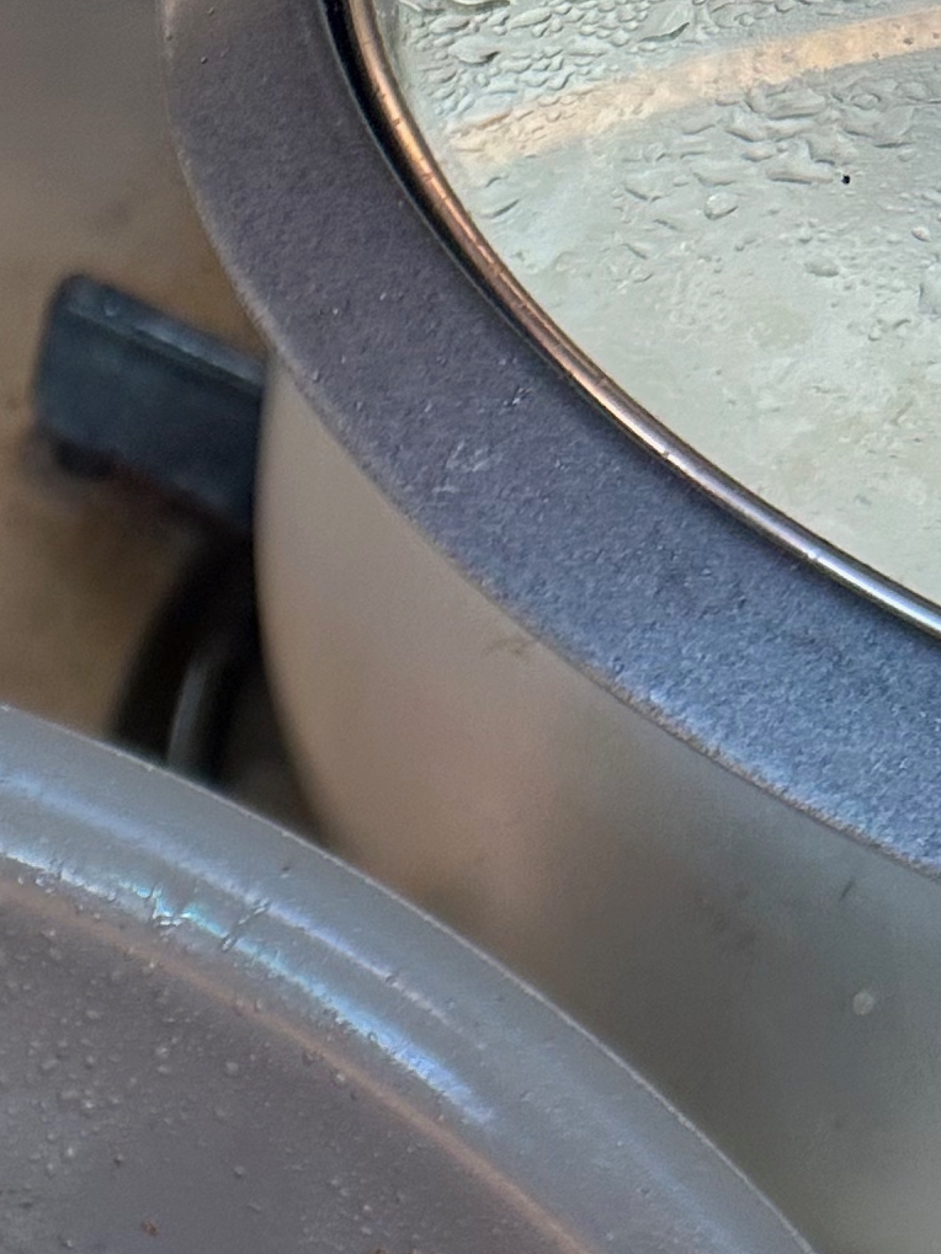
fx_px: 3444
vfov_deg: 17.8
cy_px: 2039
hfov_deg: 14.0
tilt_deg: -62.9
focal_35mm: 95
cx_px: -676
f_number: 1.78
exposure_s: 1/121
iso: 125
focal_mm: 6.86
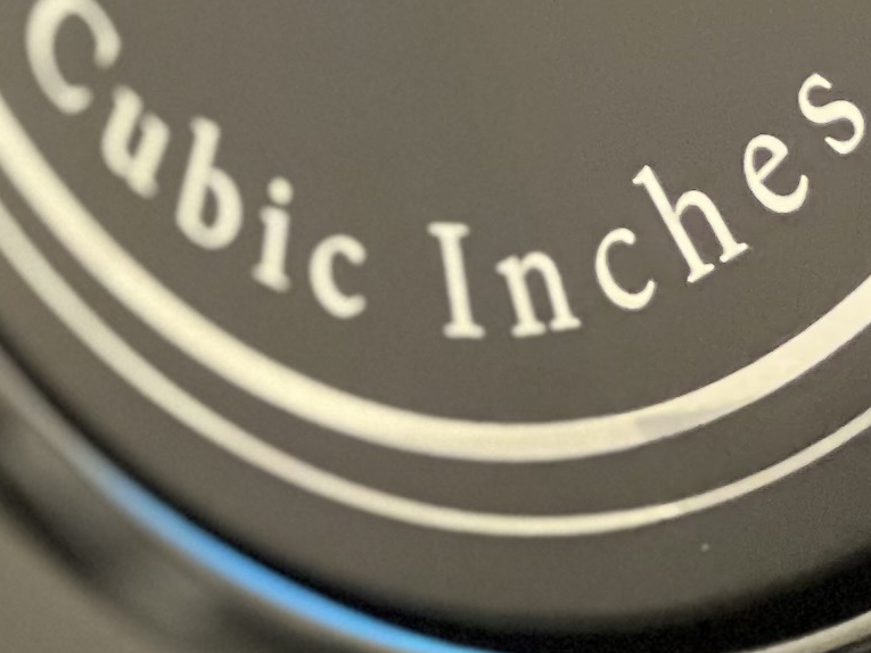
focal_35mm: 406
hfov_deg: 4.9
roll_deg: -0.3
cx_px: 515
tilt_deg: -6.4
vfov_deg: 3.7
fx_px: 10217
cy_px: -185
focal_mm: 9
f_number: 2.8
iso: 400
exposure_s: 1/17
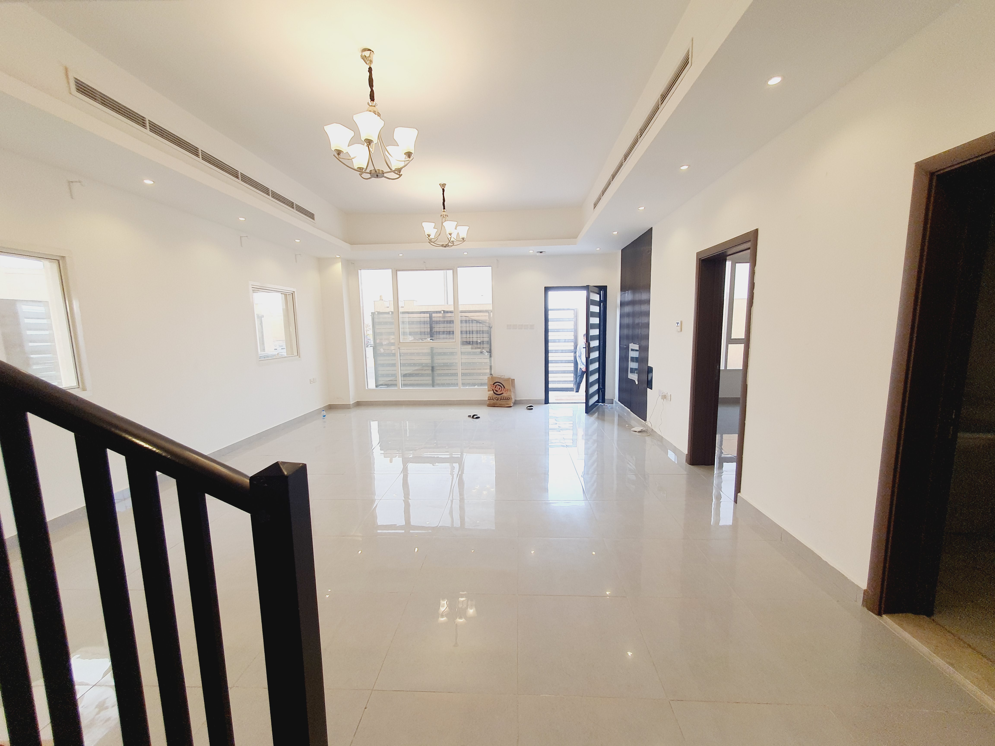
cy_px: 373
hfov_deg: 106.2
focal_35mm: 13
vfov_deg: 89.9
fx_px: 374
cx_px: 498
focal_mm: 1.8
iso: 50
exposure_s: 1/50
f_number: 2.2
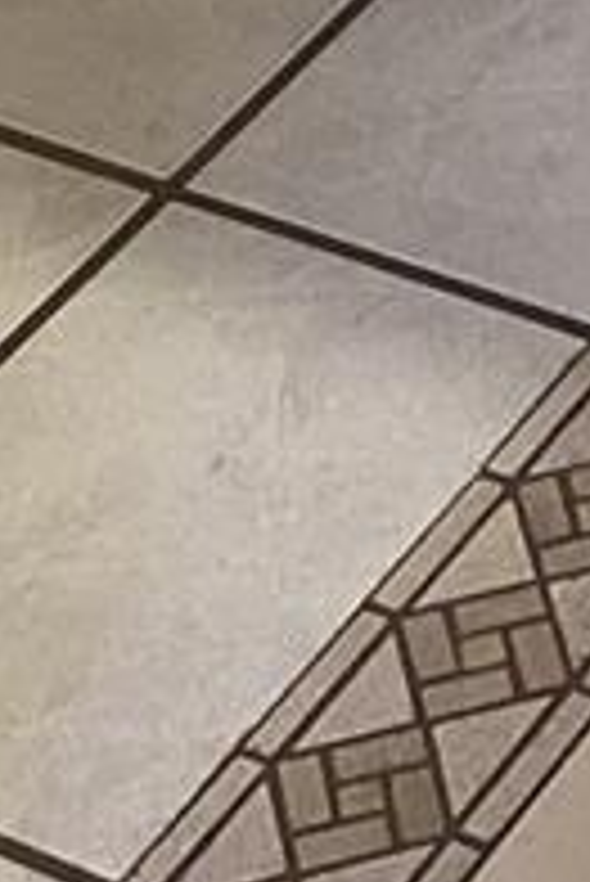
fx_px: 4834
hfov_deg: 6.8
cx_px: 1013
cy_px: -1458
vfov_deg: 9.1
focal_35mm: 197
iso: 125
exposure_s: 1/50
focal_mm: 3.3
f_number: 2.4
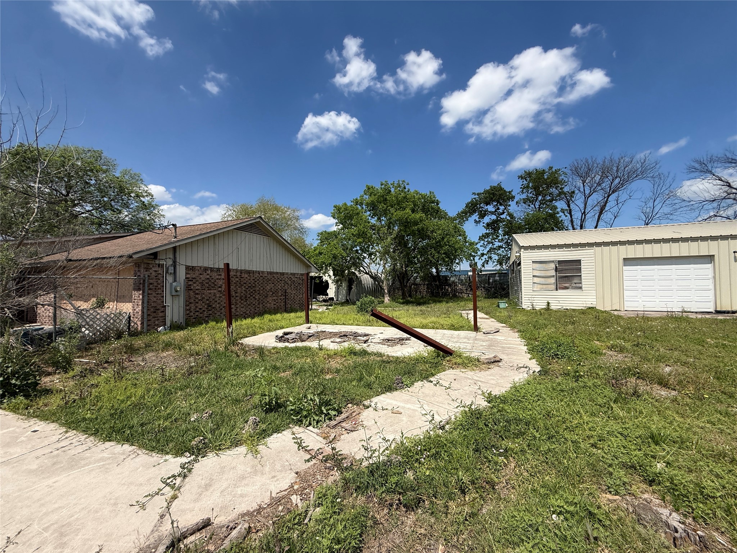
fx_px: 298
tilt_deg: +3.2
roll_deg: +0.3
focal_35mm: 14
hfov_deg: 102.1
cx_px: 368
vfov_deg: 85.7
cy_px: 276
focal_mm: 2.22
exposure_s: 1/2841
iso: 50
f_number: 2.2
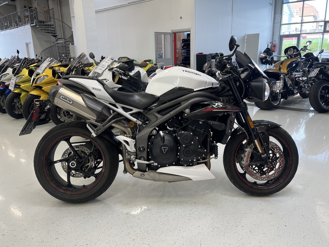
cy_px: 124
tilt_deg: -16.0
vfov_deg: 53.1
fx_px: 247
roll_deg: +1.4
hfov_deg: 67.3
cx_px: 164
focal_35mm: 26
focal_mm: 5.1
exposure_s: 1/100
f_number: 1.6
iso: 80
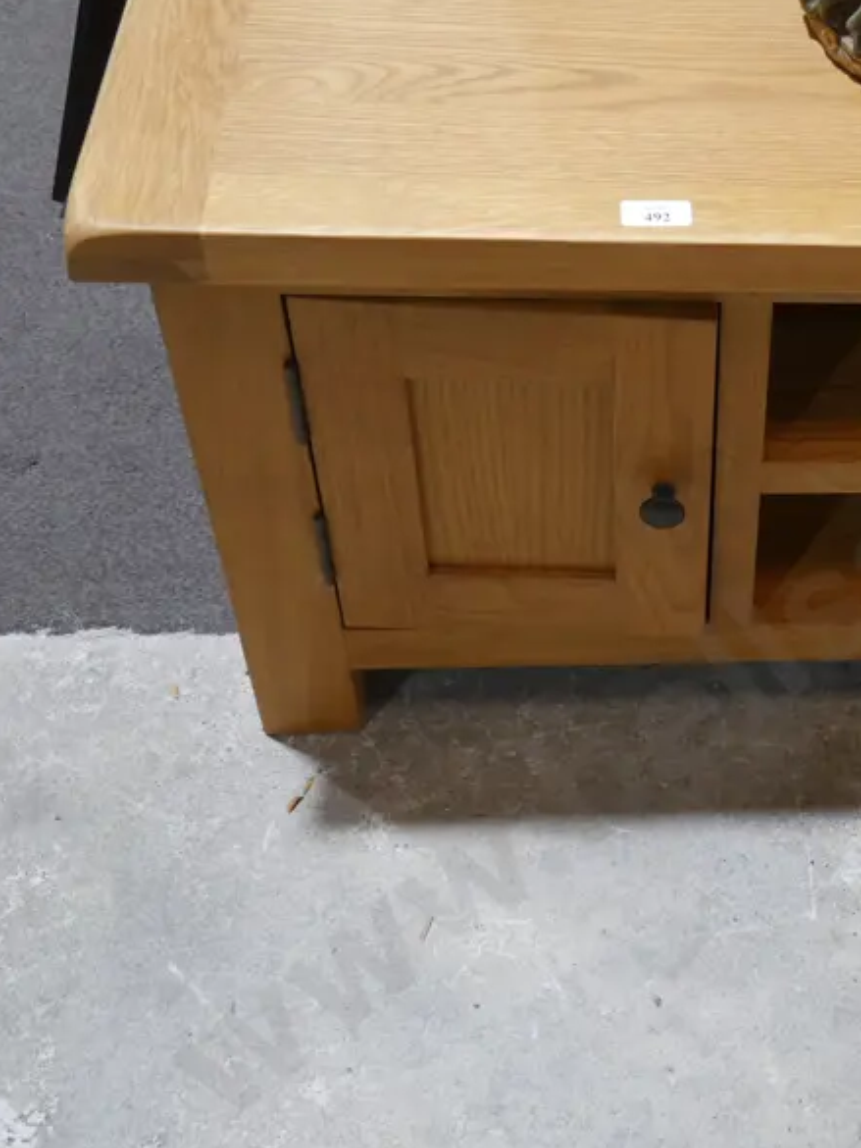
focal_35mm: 56
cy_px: 491
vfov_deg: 34.3
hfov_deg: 24.1
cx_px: 994
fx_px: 1856
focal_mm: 16
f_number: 3.6
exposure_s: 1/60
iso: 400
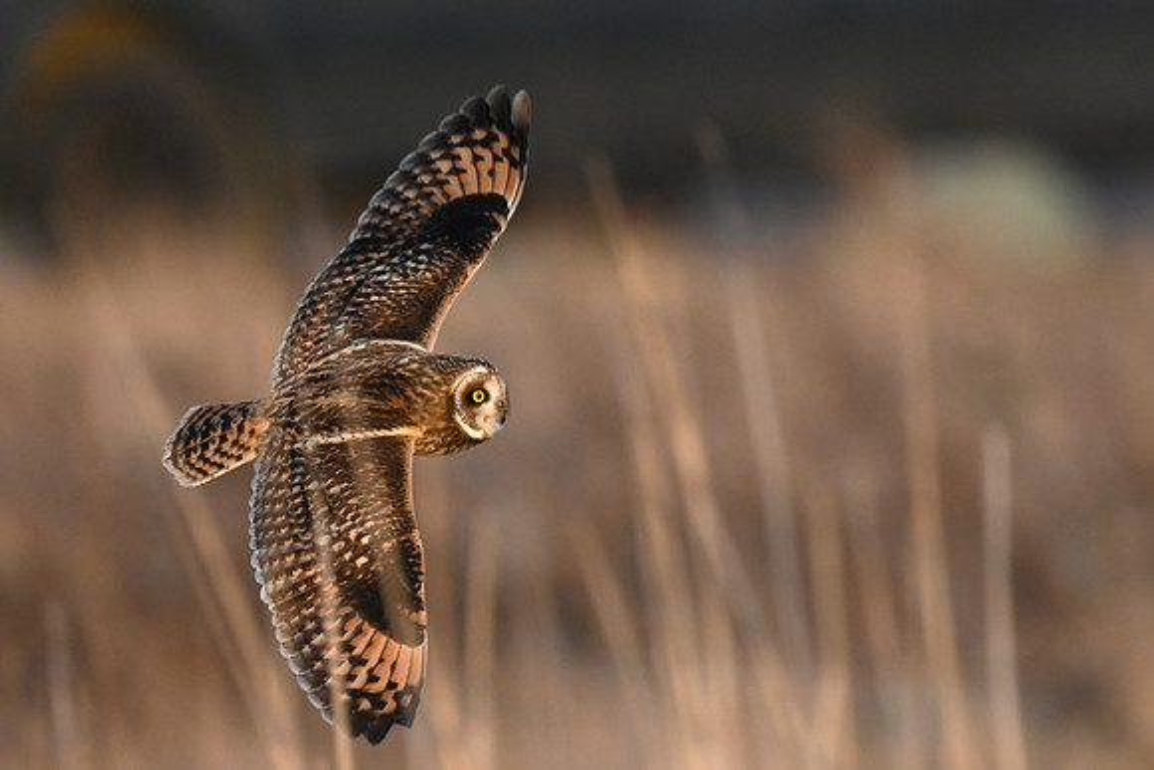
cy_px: 385
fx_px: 25649
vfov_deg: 1.7
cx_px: 577
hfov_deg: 2.6
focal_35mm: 800
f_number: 6.3
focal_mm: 800
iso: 720
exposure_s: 1/800
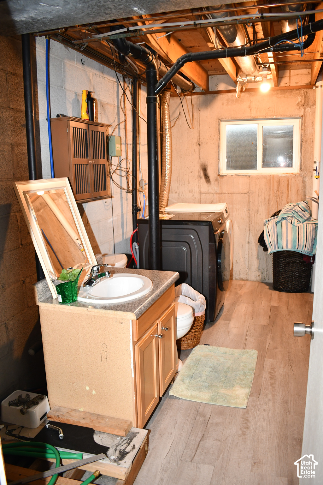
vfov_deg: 61.9
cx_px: 162
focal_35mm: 30
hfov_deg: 43.6
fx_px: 404
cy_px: 242
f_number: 4
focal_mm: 20
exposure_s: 1/60
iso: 800
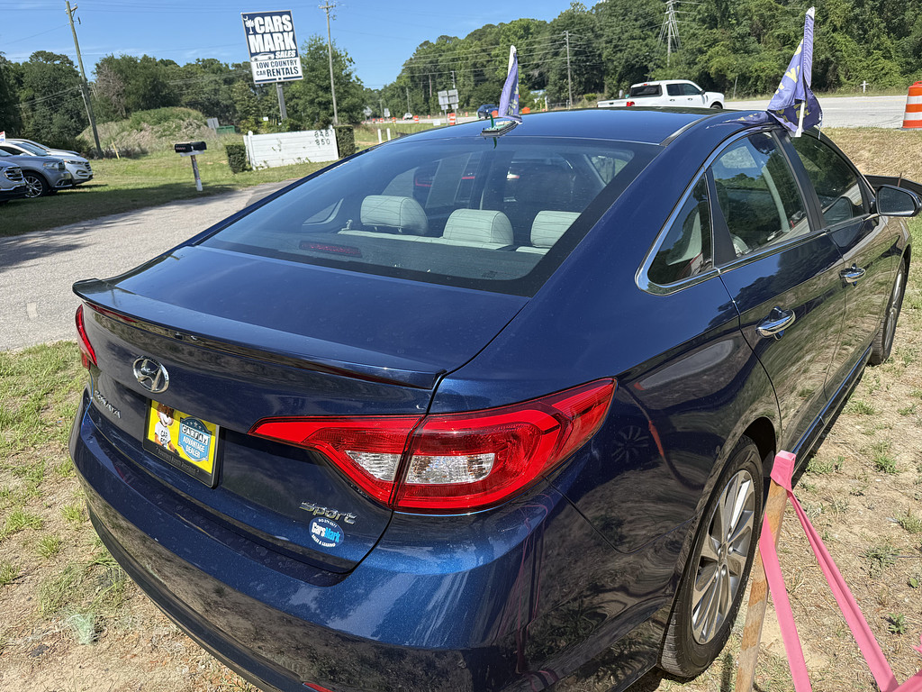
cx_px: 461
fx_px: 639
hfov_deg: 71.6
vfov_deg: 56.8
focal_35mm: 24
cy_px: 346
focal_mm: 6.76
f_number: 1.78
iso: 80
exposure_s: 1/2299
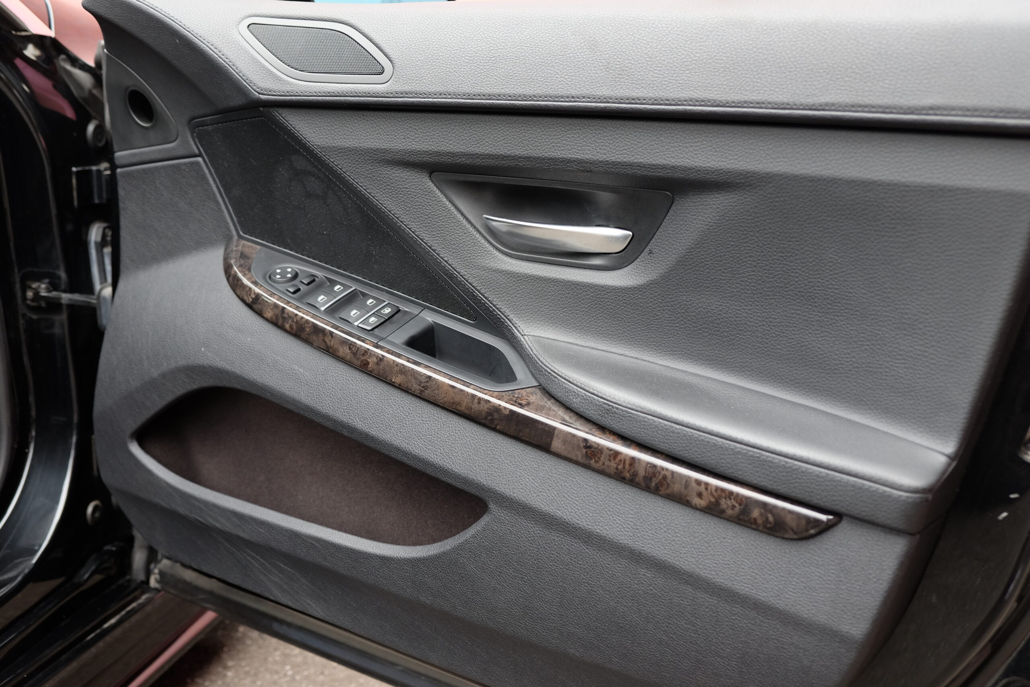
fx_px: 1030
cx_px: 515
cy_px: 344
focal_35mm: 36
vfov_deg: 36.9
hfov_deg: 53.1
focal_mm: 24.3
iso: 400
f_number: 3.2
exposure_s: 1/42
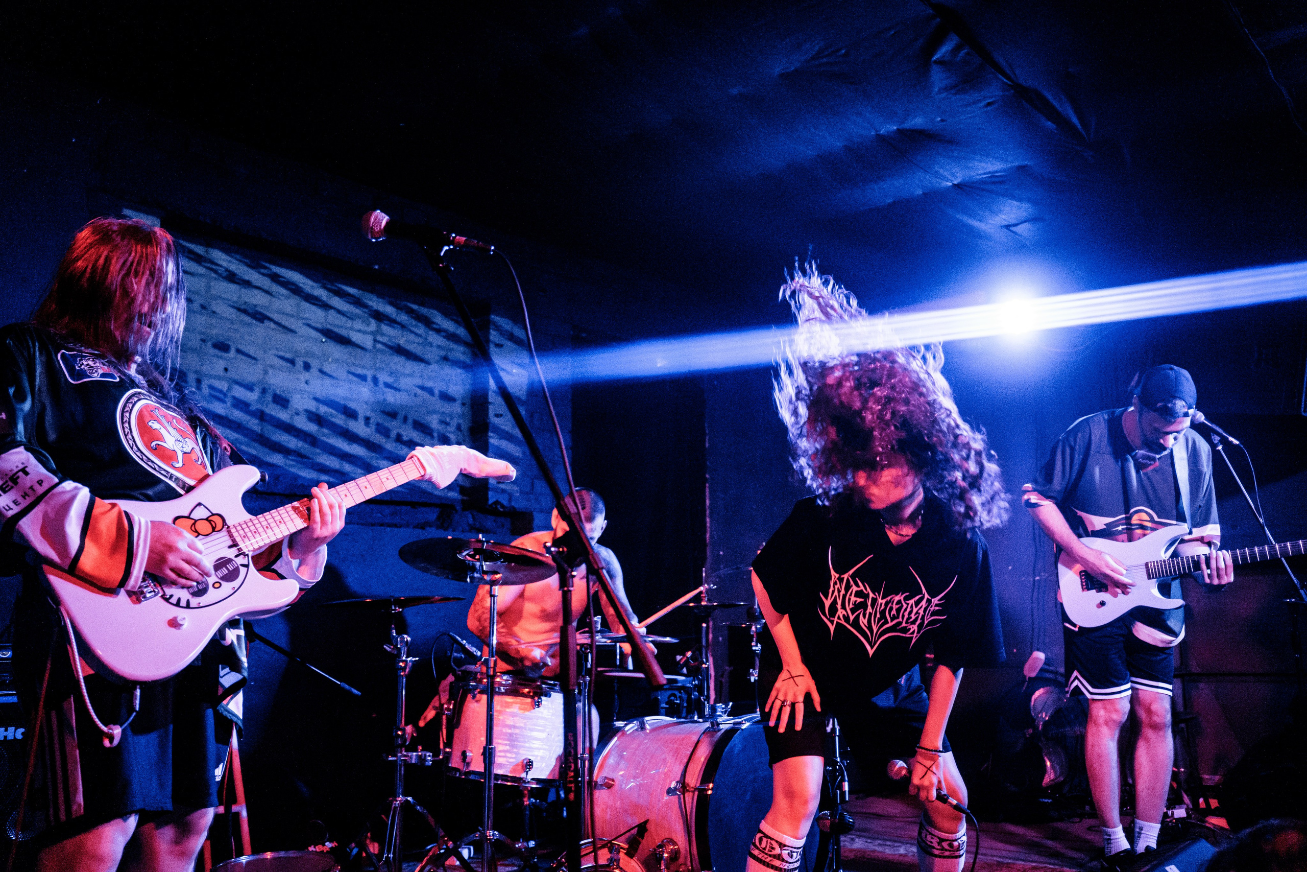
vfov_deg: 46.4
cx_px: 654
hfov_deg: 65.5
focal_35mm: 28
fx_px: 1017
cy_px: 436
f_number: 2.8
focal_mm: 28
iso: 5000
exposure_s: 1/160
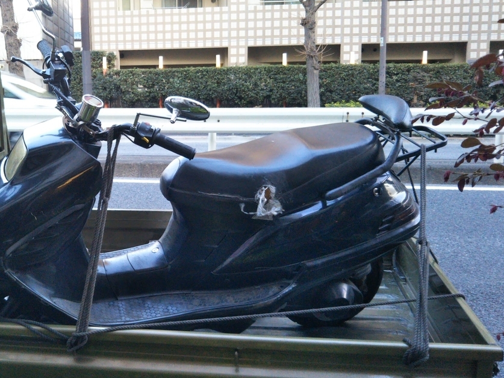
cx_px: 157
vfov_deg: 33.6
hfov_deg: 43.1
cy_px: 168
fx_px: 626
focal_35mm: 43
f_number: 2.2
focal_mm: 4
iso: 122
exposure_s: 1/62
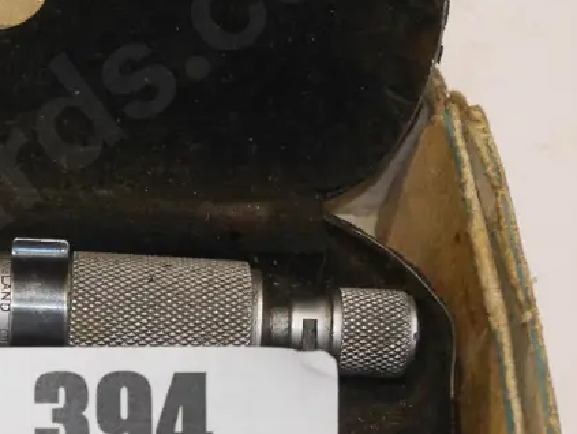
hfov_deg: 12.5
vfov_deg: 9.6
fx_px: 2586
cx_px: -85
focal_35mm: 155
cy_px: 246
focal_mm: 32
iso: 3200
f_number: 5.6
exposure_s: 1/80
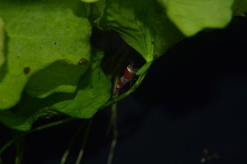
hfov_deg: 24.6
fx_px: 566
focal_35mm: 82
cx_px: 124
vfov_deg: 16.5
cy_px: 82
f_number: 8
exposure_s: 1/60
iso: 100
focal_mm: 55
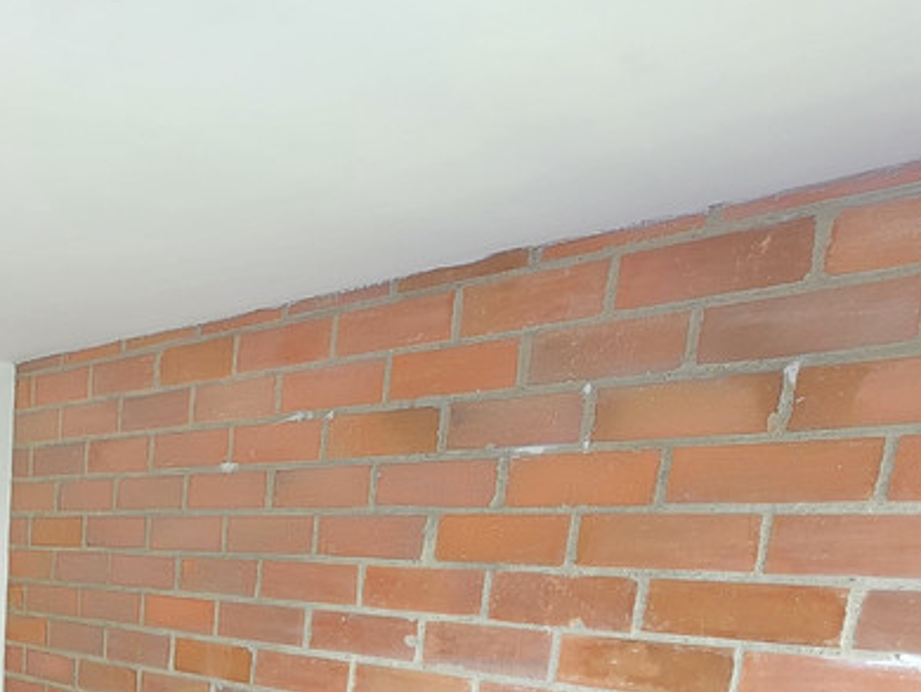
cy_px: 779
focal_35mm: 36
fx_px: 958
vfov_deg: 33.9
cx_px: 21
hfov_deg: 44.5
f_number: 1.9
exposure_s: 1/120
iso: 200
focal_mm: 2.2
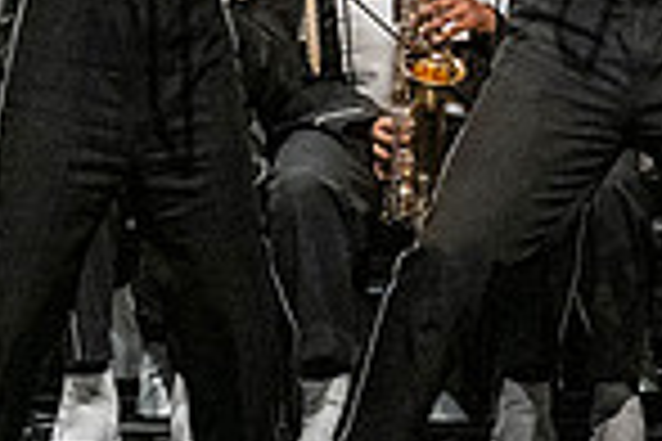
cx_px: -338
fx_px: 15758
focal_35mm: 857
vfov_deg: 1.6
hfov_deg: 2.4
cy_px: -58
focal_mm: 145
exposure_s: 1/500
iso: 4000
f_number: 4
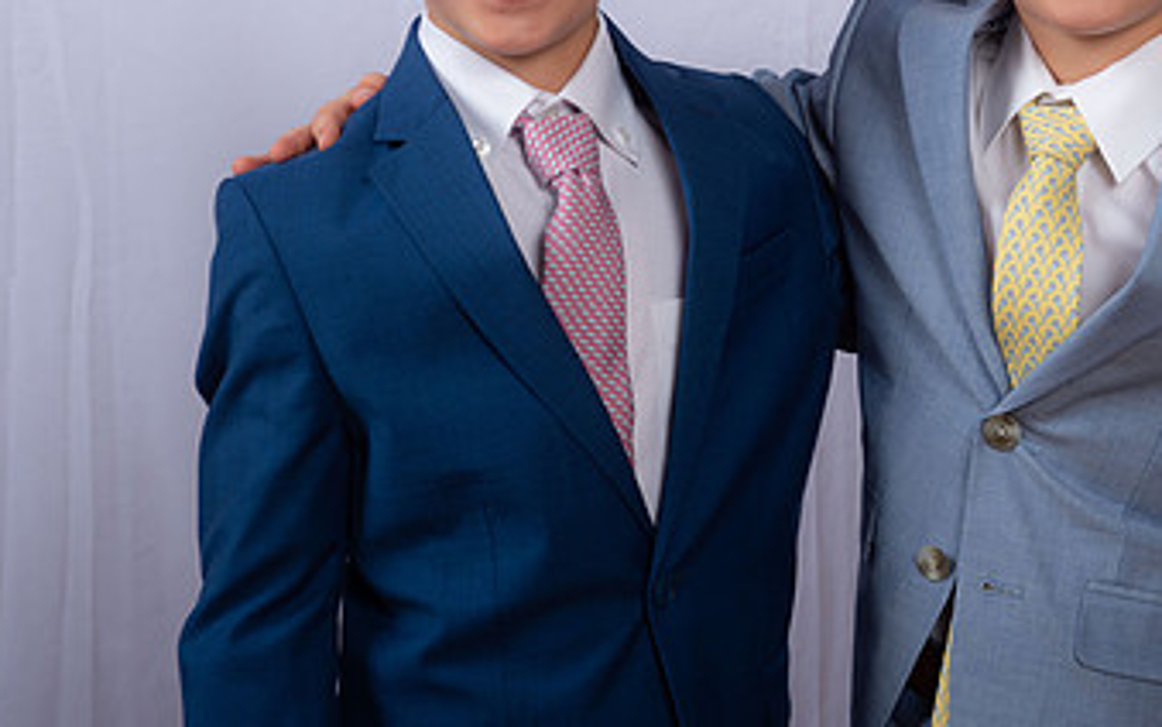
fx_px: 3199
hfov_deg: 20.4
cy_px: 127
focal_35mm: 101
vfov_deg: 12.9
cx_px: 874
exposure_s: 1/160
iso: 250
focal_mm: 58
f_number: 8
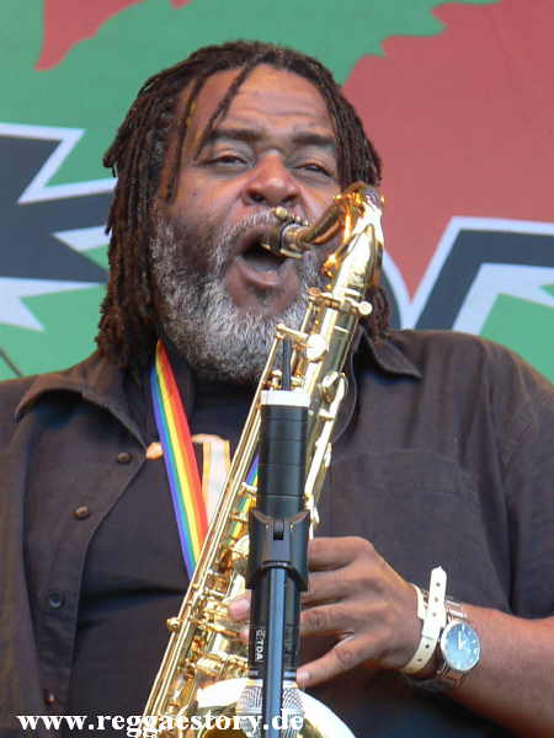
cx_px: 277
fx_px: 3862
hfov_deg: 8.2
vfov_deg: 10.9
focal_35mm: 181
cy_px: 369
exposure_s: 1/40
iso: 64
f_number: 3.3
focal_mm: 31
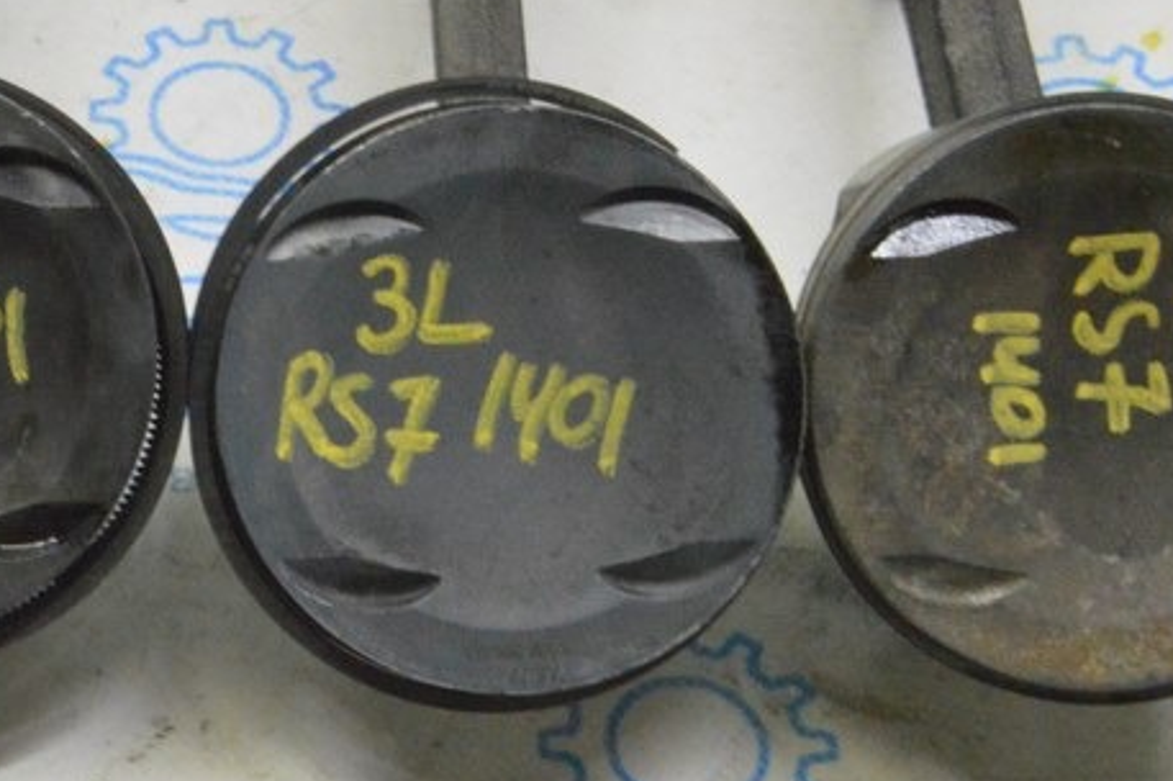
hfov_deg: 19.4
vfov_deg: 13.1
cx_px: 172
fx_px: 3390
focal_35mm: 104
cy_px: 268
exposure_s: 1/20
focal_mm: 31
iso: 6400
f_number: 20
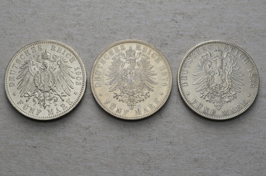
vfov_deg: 25.0
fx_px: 398
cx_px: 133
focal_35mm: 54
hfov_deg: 36.9
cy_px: 88
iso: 400
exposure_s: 1/250
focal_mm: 36
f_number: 14
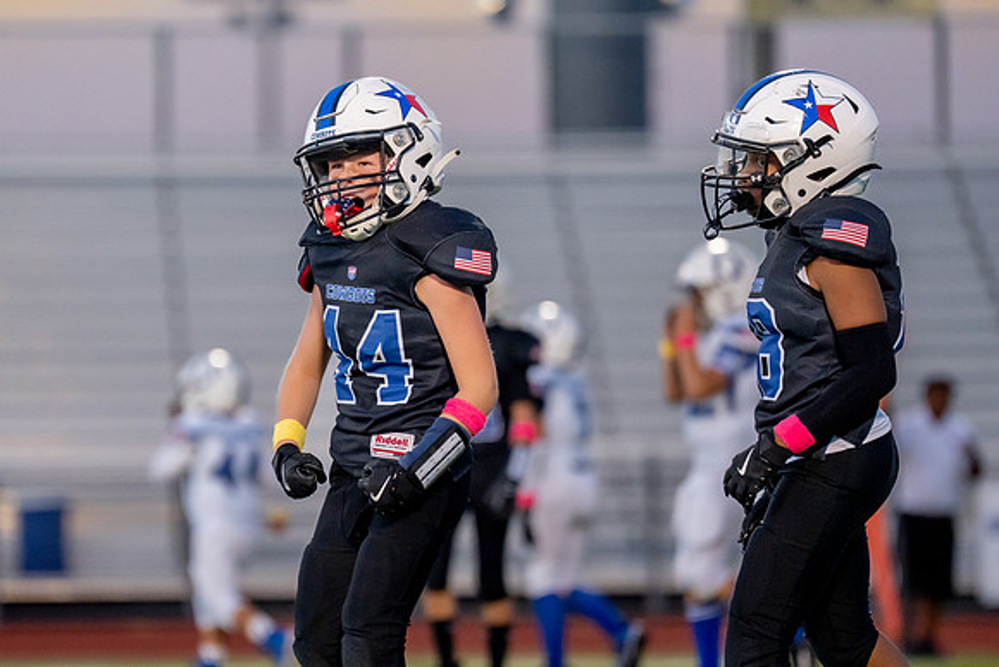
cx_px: 355
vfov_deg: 4.4
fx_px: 8670
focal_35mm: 312
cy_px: 362
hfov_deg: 6.6
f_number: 2.8
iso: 1600
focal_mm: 200
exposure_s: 1/1250
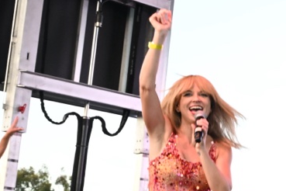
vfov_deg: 11.7
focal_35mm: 117
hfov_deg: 14.8
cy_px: 141
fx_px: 929
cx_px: 543
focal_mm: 24
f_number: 6.3
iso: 1000
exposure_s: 1/160
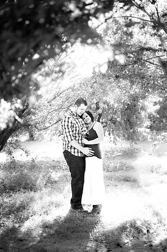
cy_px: 126
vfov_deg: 41.2
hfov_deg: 28.0
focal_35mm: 48
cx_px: 84
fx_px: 335
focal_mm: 48
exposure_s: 1/160
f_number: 2.8
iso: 200
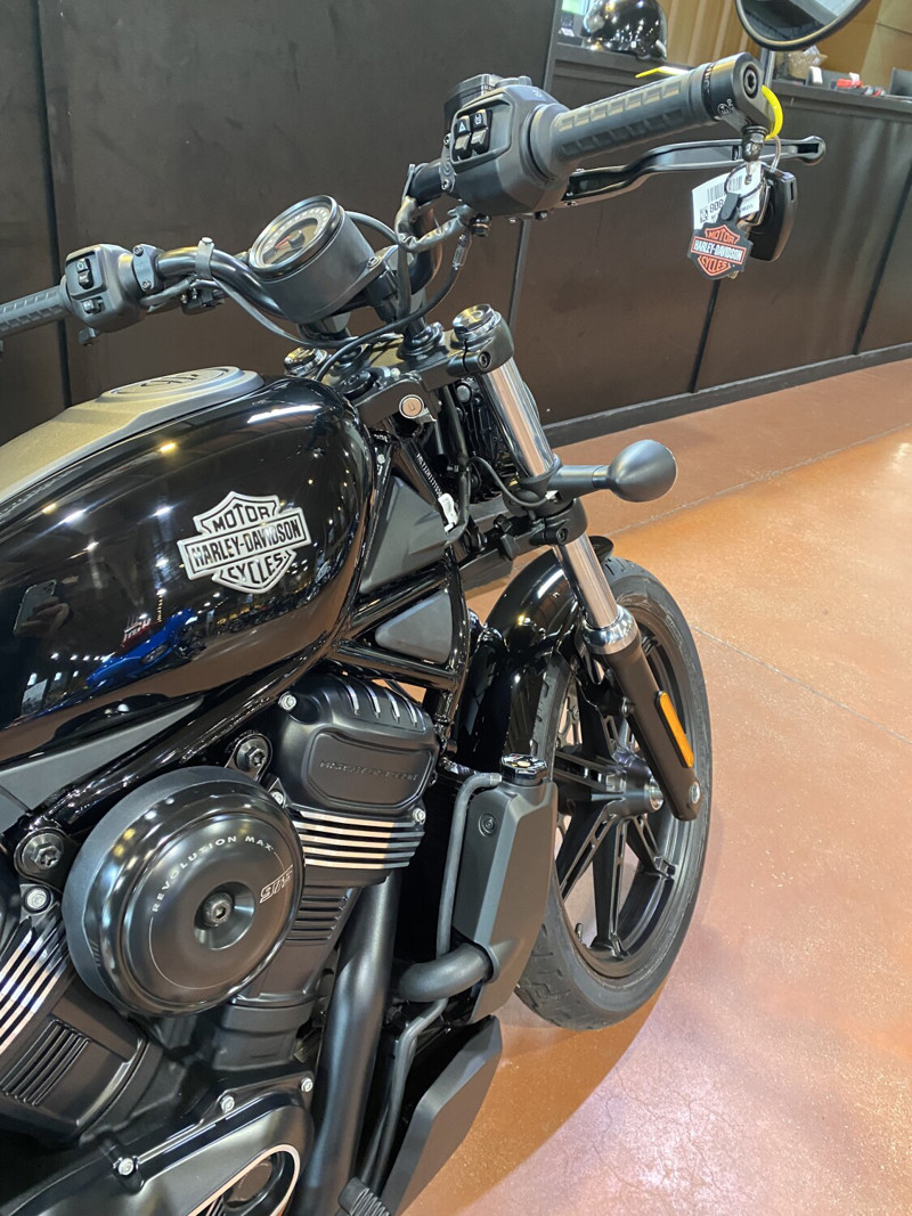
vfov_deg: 67.3
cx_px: 456
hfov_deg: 53.1
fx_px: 914
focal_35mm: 26
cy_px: 608
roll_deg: -6.3
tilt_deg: -31.6
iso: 400
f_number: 1.8
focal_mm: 4.25
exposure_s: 1/40
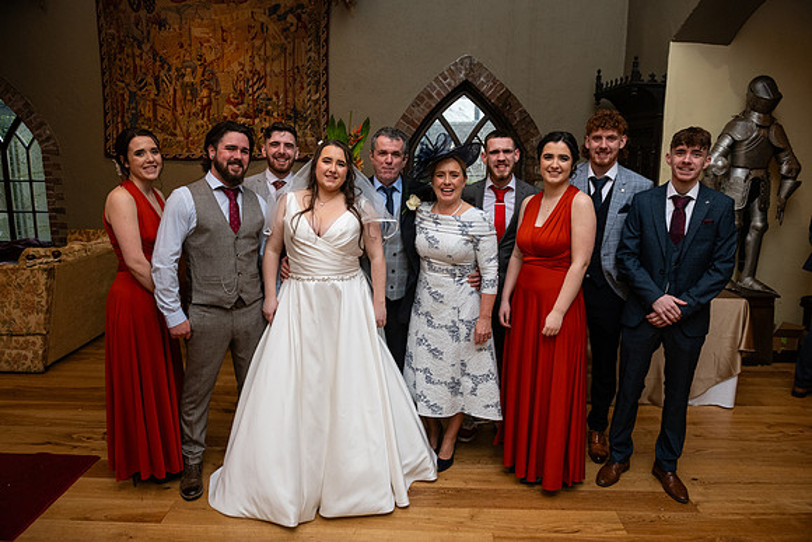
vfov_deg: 53.2
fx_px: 541
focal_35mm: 24
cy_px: 271
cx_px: 406
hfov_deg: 73.7
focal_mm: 24
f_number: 4.5
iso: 800
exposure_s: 1/160
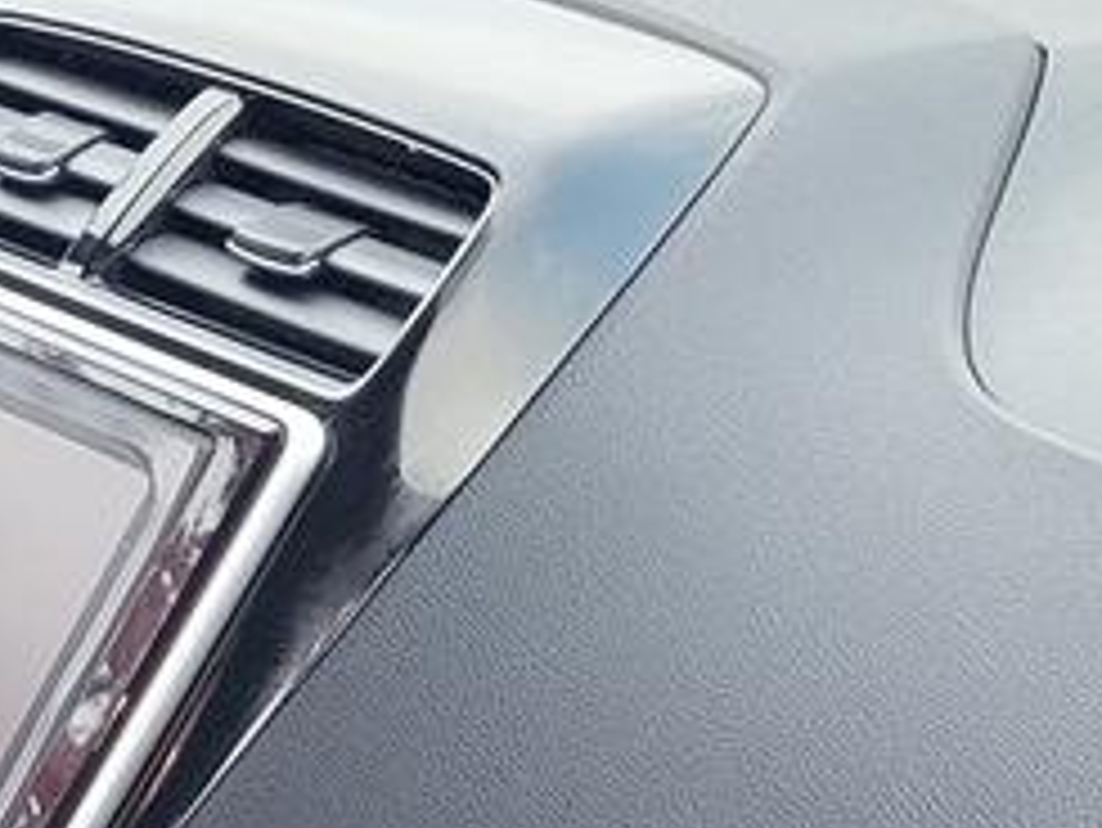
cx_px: -1165
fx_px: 4332
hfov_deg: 12.6
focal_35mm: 136
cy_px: 1688
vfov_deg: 10.1
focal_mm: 5.4
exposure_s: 1/40
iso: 640
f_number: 1.8
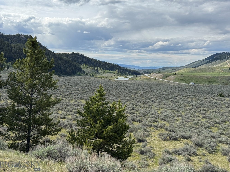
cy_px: 86
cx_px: 114
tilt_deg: -3.6
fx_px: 326
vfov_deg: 29.7
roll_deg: -1.9
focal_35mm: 49
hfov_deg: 38.9
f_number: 1.78
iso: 64
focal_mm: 6.76
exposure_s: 1/4975
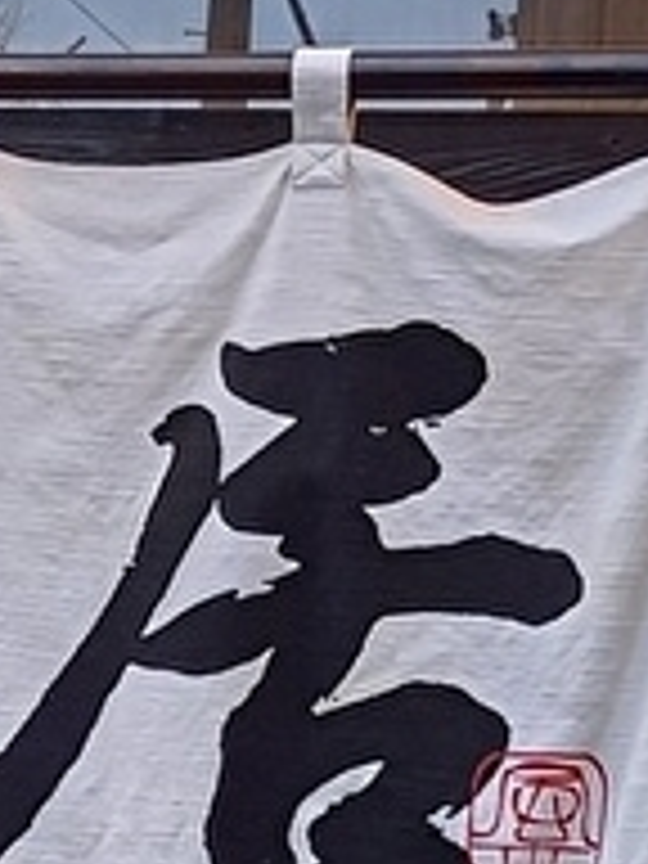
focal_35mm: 156
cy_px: 630
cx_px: -4
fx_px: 3894
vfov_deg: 12.6
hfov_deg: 9.4
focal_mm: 4.65
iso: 64
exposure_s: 1/100
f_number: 1.8
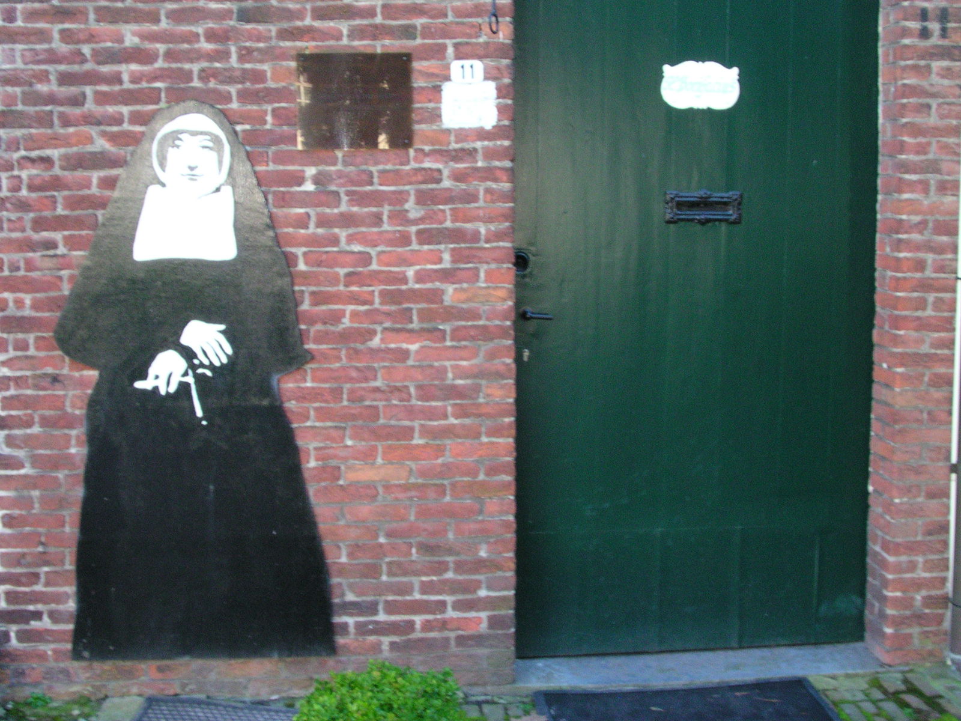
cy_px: 360
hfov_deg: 38.9
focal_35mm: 49
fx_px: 1360
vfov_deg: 29.7
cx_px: 480
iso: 277
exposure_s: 1/30
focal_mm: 7.5
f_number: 5.2
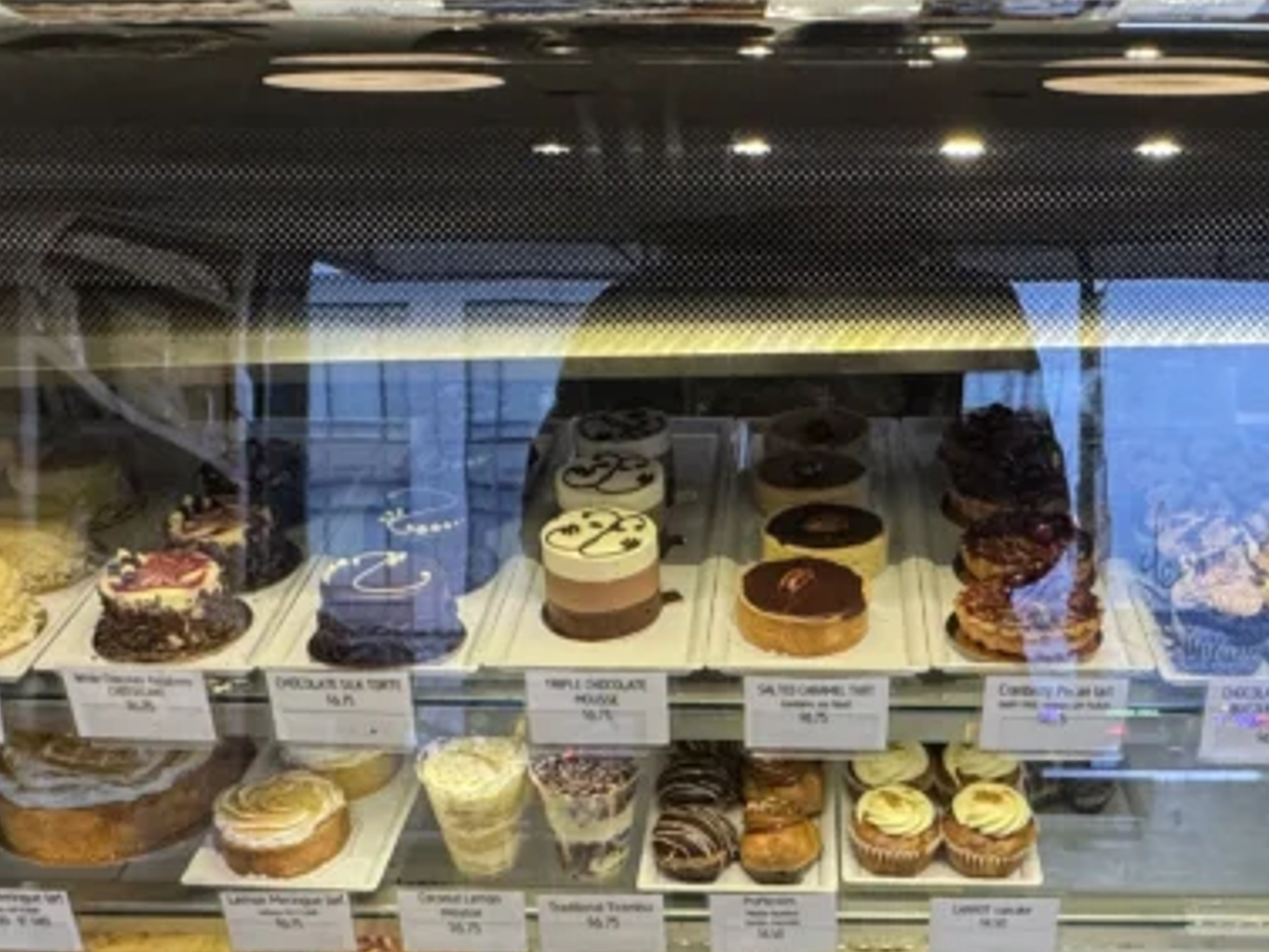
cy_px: 787
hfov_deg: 48.6
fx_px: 1393
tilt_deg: -37.6
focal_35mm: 38
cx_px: 767
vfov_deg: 36.2
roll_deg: +1.0
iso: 200
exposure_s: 1/120
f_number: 2.2
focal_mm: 2.22
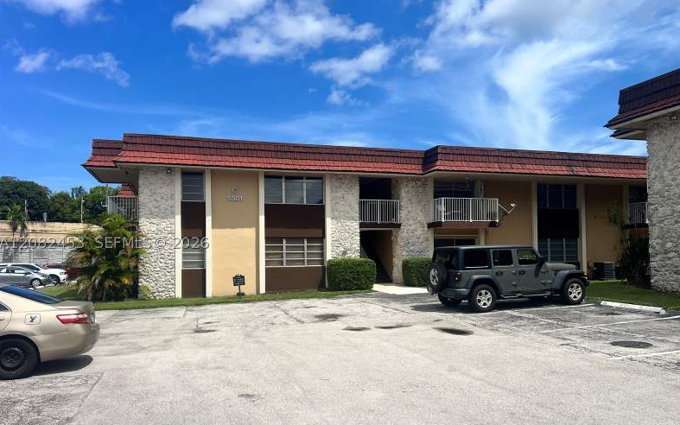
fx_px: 519
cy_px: 243
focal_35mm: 28
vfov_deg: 44.4
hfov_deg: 66.5
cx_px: 341
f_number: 1.5
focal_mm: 5.7
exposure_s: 1/6579
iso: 50
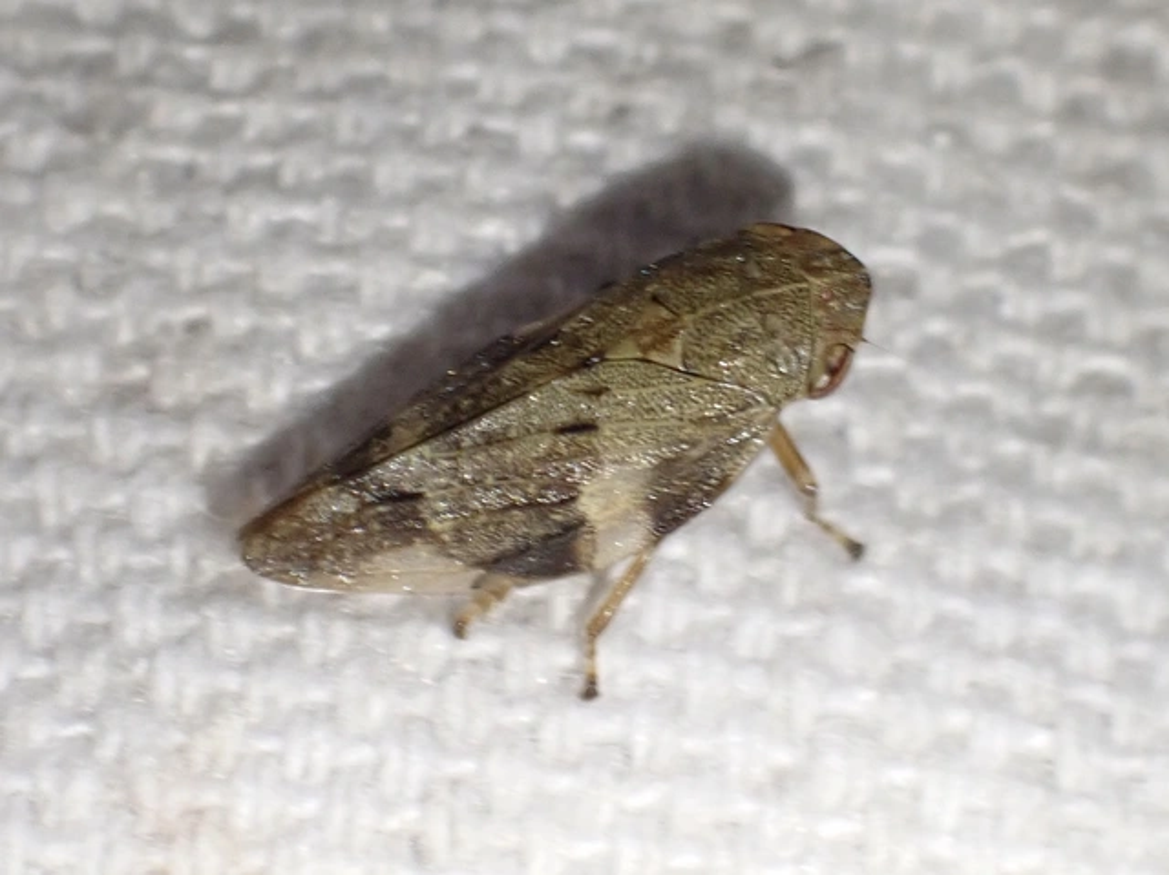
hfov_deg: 19.7
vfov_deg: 14.8
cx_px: 584
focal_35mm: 100
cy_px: 438
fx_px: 3375
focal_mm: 18
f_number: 4.9
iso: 500
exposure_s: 1/60
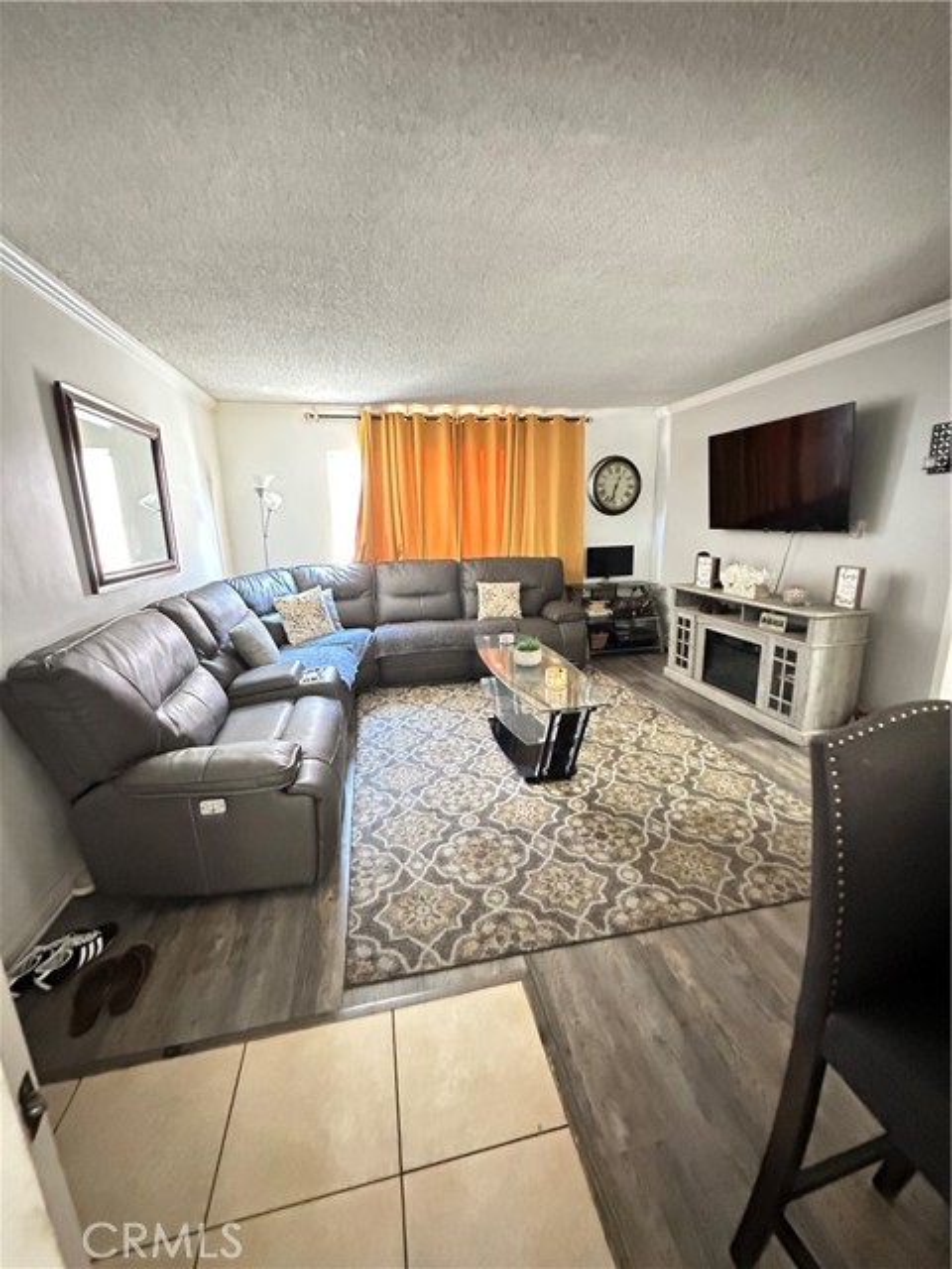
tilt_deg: -13.5
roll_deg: +0.8
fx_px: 513
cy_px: 634
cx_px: 476
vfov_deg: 102.1
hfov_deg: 85.7
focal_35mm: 14
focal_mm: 2.22
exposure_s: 1/15
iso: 3200
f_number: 2.2
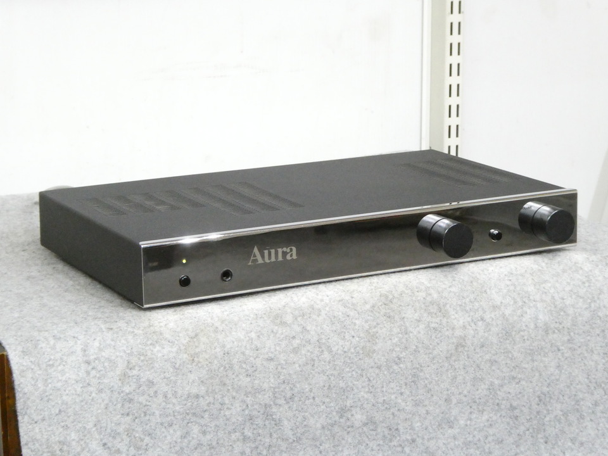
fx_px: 1721
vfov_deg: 15.1
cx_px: 304
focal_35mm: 98
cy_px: 228
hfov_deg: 20.0
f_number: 5
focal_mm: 17.5
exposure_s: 1/40
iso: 1600
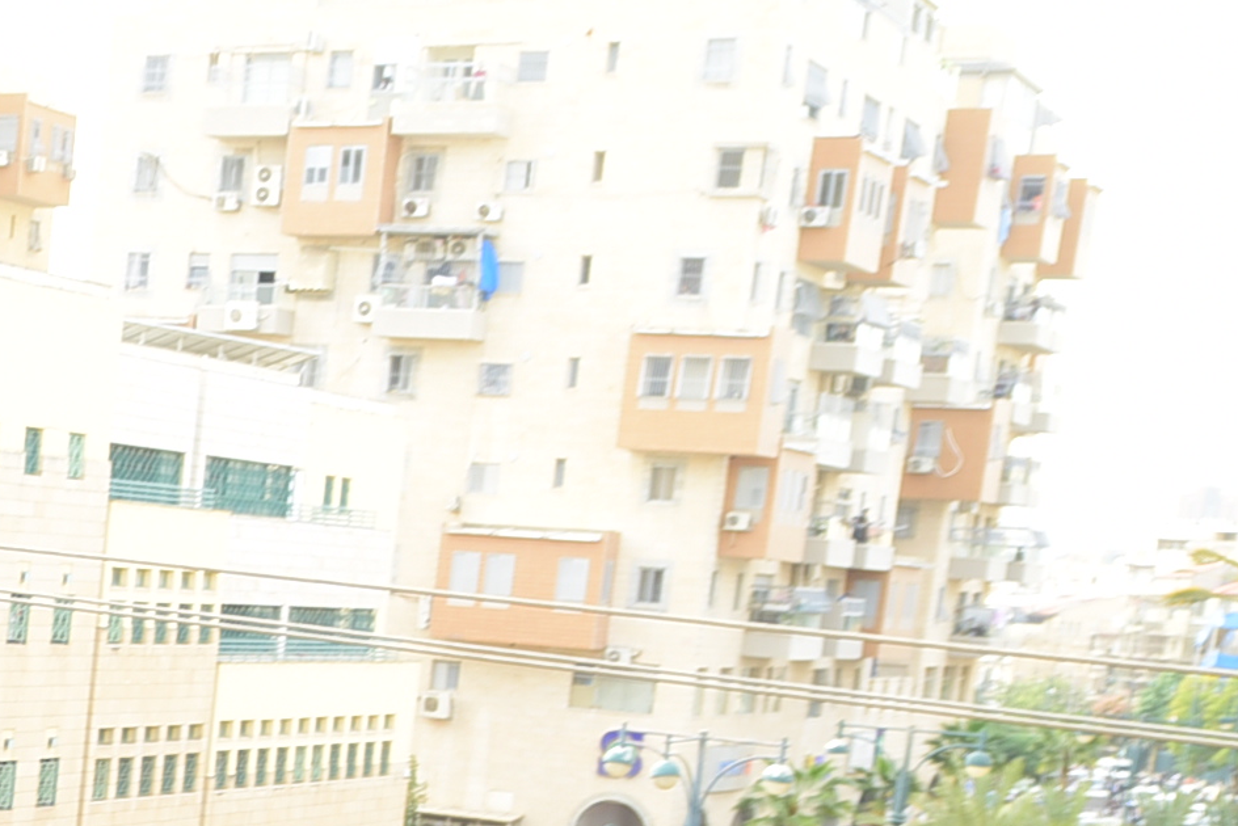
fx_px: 3509
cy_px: 1280
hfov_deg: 18.0
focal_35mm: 102
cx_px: -584
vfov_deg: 12.7
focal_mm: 32
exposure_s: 1/160
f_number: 3.5
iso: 125
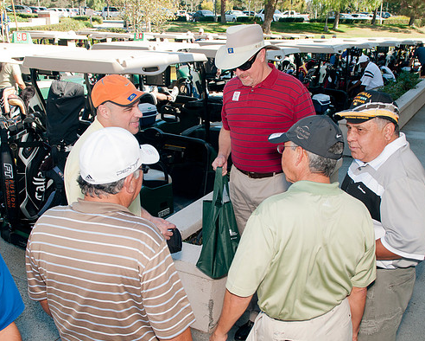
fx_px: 466
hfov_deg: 49.1
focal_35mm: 37
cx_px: 217
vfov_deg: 40.2
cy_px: 174
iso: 200
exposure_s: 1/100
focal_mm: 17
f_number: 5
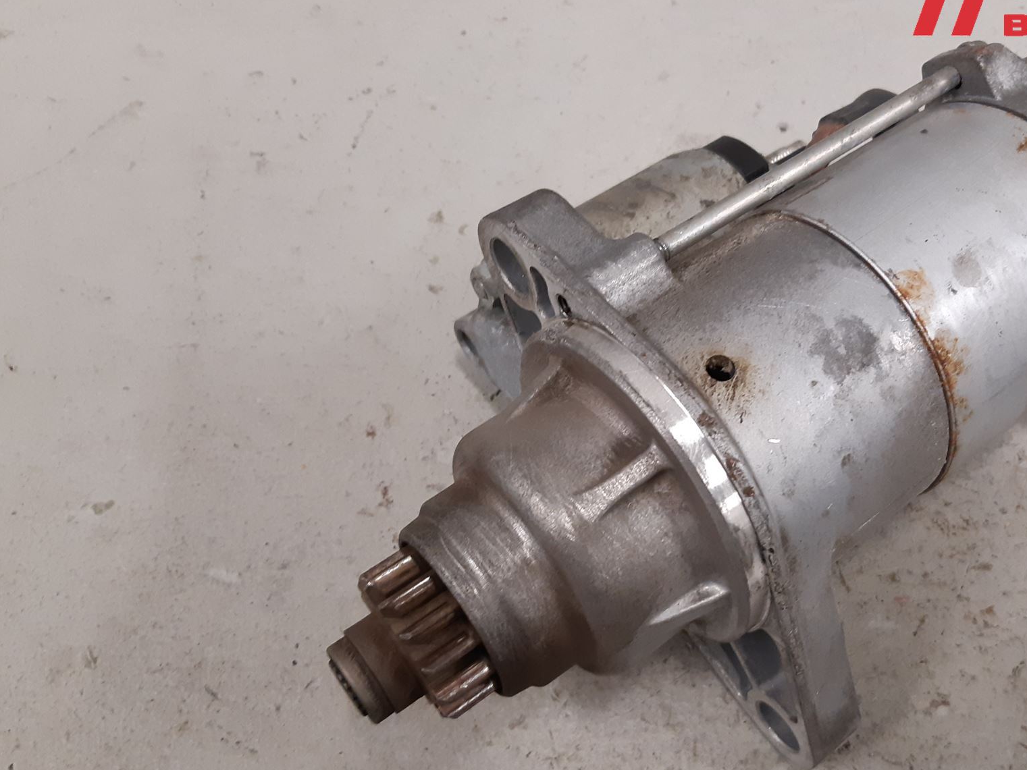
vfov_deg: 40.6
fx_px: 1038
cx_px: 636
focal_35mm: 35
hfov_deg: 52.1
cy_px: 440
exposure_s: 1/50
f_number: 1.7
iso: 200
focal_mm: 3.93
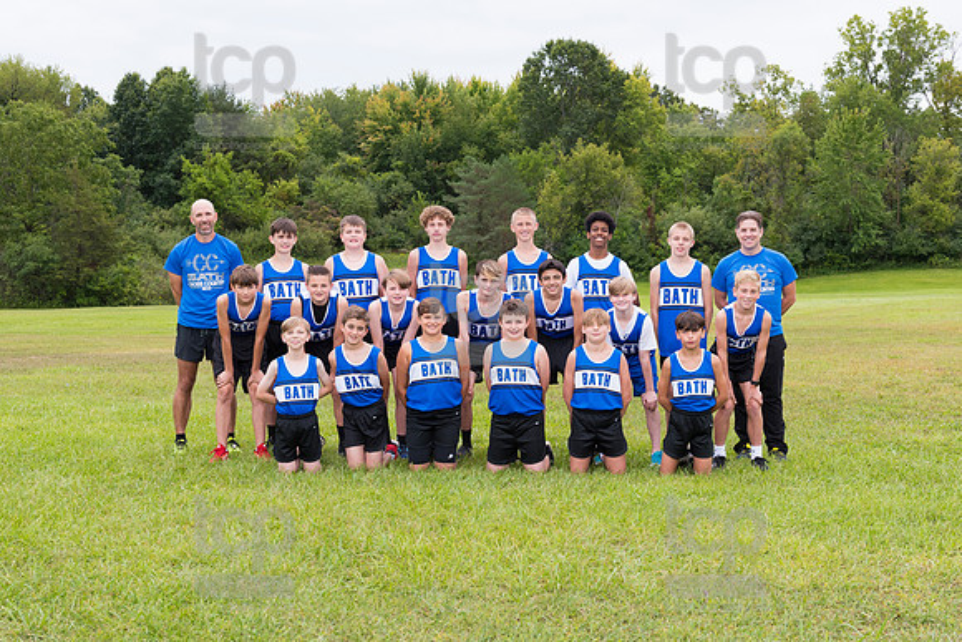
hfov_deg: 37.9
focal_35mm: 52
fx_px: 1399
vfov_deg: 25.8
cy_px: 306
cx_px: 469
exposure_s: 1/250
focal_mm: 42
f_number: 6.3
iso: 320
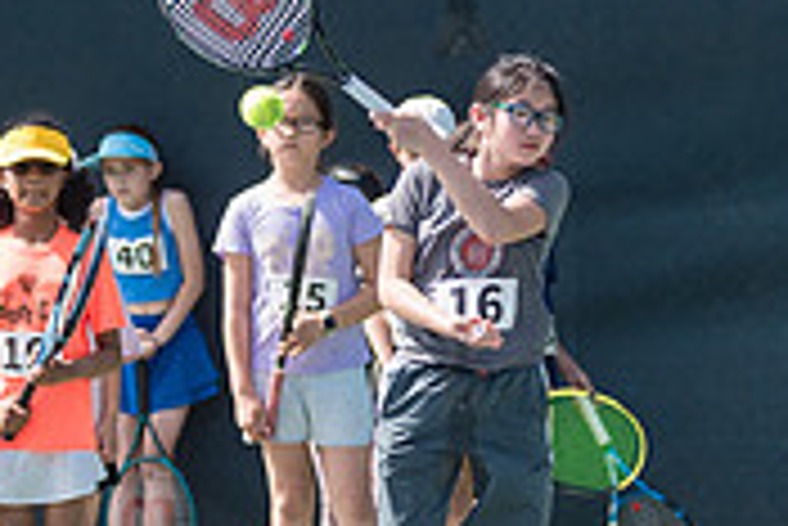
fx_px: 8828
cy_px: 411
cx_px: 459
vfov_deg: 3.4
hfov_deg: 5.1
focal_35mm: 403
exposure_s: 1/1250
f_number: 3.5
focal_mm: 120
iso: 200
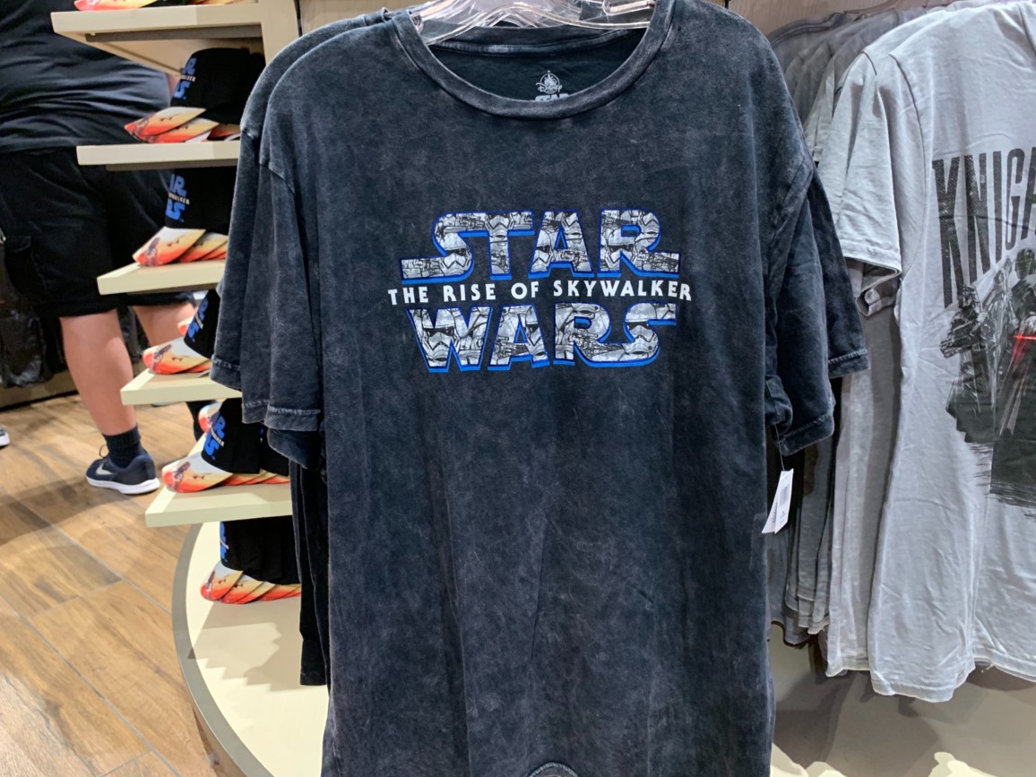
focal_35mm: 27
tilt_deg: -14.9
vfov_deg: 51.4
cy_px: 382
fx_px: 808
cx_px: 510
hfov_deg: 65.3
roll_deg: +2.4
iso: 400
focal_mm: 4.25
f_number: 1.8
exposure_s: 1/30
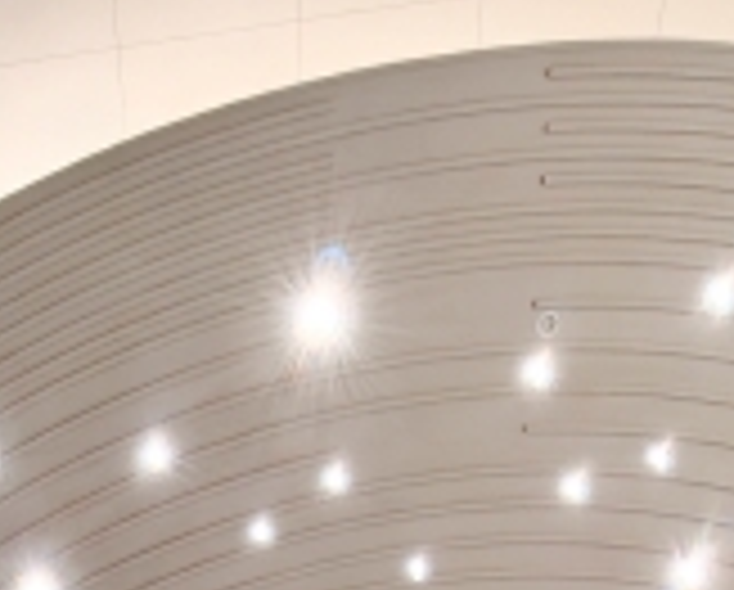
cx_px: 113
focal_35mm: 70
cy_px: 1304
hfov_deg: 26.4
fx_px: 1523
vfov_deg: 15.5
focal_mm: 2.3
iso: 2000
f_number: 2
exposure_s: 1/50
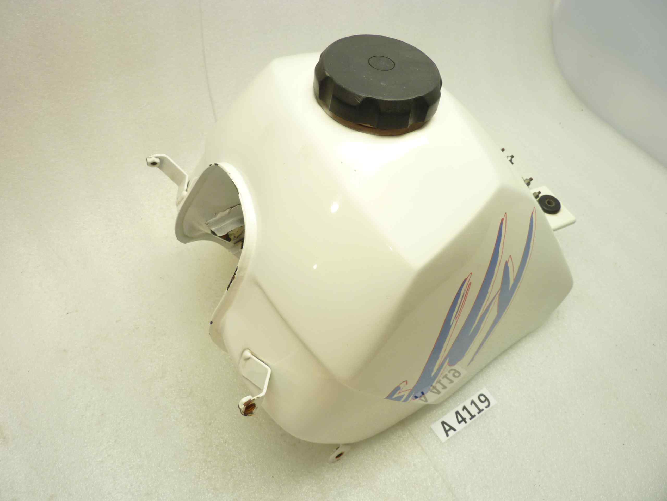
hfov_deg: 69.4
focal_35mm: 25
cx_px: 334
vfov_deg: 54.9
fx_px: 482
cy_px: 250
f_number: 3.3
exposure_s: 1/15
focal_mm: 4.1
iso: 80
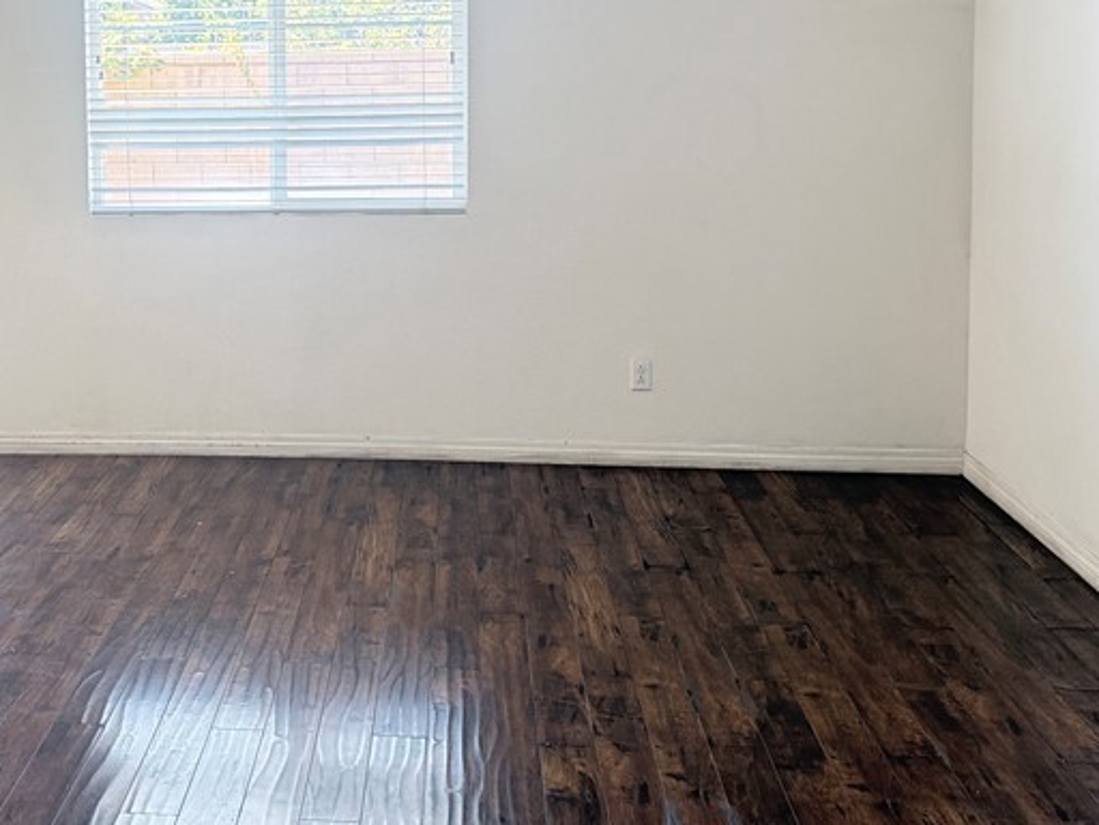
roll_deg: +0.5
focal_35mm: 48
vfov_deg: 29.7
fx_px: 1524
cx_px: 236
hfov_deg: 38.3
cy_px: 189
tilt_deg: -4.5
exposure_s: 1/60
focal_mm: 6.76
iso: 250
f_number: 1.78
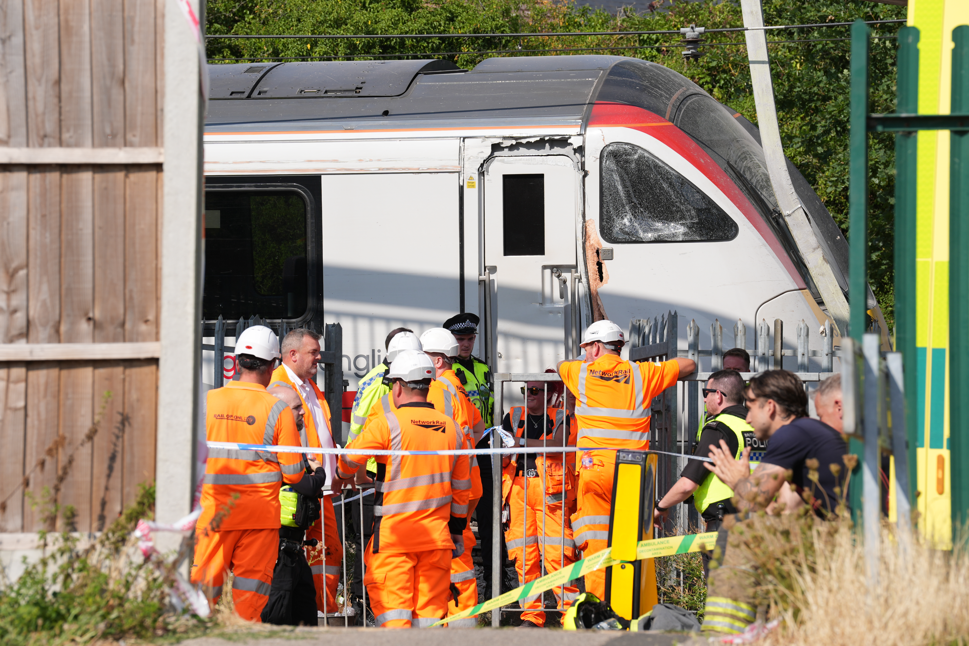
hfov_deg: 10.9
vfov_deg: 7.3
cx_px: 484
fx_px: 5060
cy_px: 323
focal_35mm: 188
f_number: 9
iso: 250
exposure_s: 1/640
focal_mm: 188
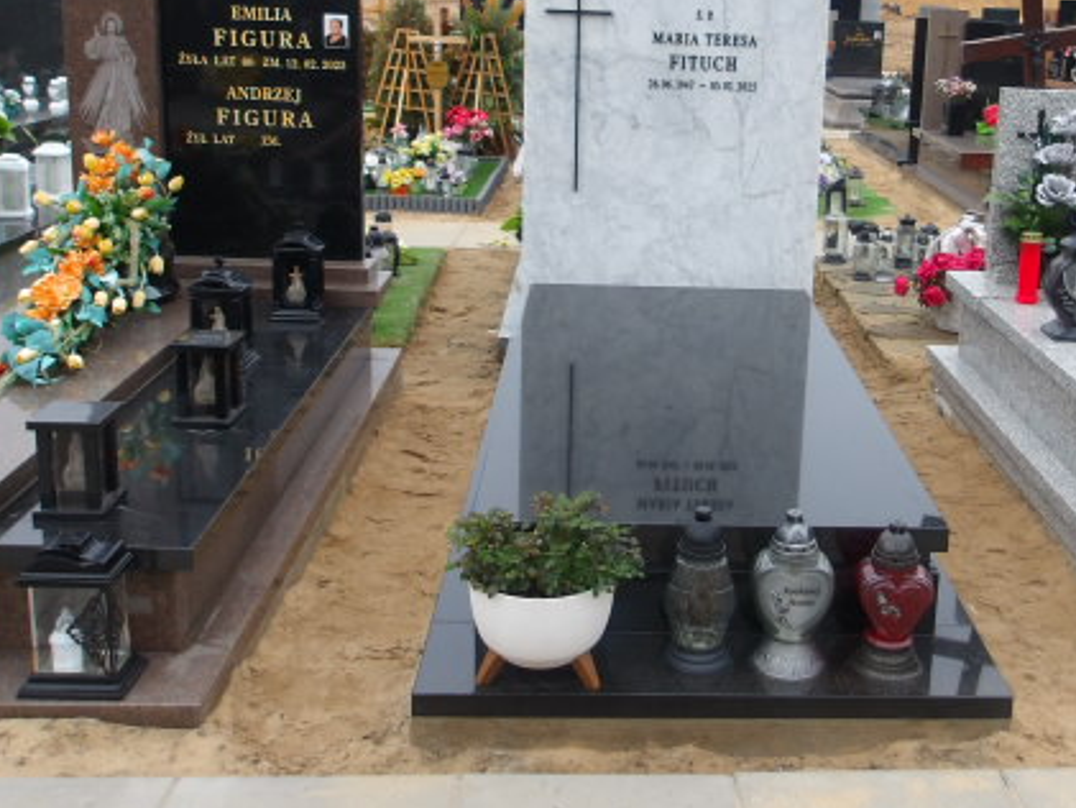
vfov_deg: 35.0
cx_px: 693
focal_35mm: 41
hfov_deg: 45.3
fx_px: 1275
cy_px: 307
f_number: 3
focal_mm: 4.9
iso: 100
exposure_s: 1/169
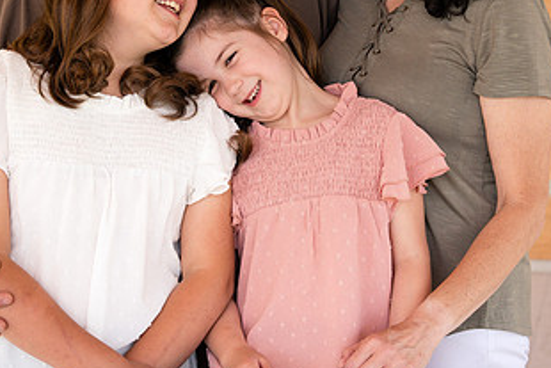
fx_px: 2006
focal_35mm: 131
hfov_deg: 15.6
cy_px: 83
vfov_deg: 10.5
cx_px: 293
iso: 250
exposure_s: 1/250
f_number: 5.6
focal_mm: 70
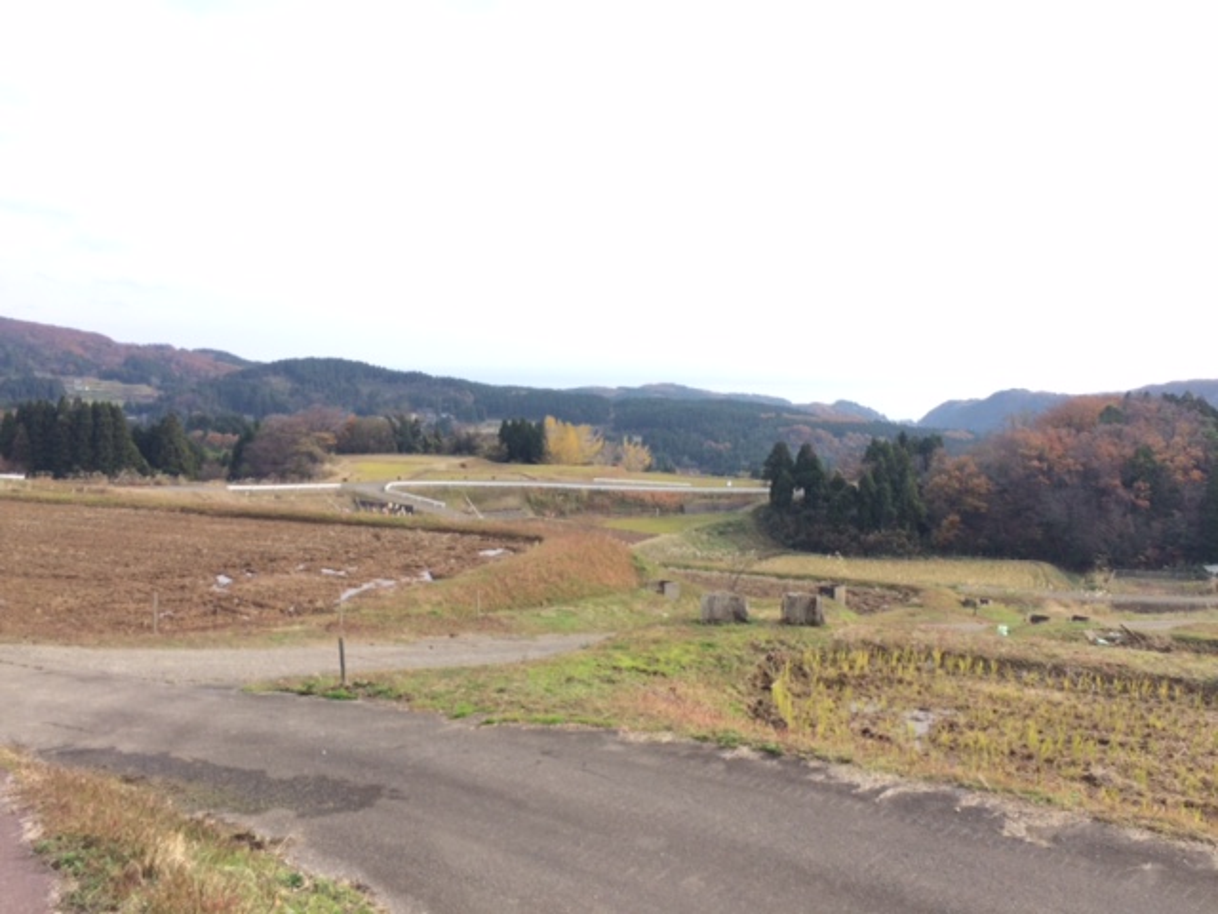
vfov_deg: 48.2
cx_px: 609
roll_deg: +0.3
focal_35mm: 29
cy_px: 457
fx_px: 1020
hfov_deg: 61.7
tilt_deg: -6.9
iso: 32
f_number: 2.2
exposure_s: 1/612
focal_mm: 4.15
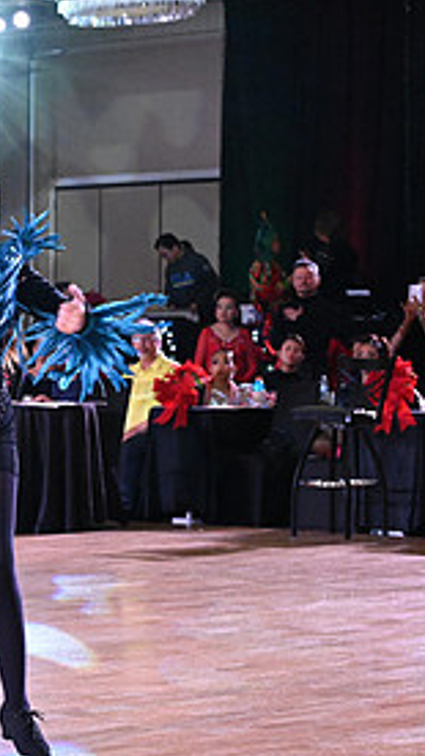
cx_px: -359
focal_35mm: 132
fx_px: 2648
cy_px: 390
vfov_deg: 16.3
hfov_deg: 8.8
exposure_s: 1/320
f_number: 5.6
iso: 6400
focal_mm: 60
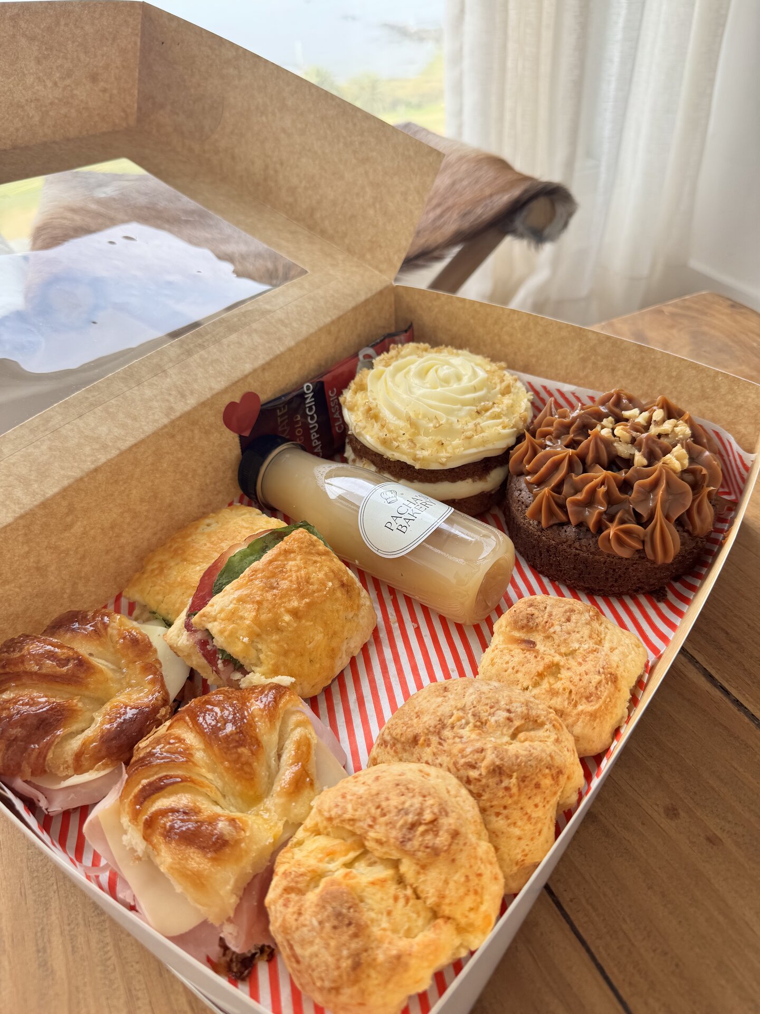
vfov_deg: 71.6
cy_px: 507
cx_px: 380
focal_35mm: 24
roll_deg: +4.4
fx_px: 703
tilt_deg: -41.6
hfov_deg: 56.8
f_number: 1.78
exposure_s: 1/349
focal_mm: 6.76
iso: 80
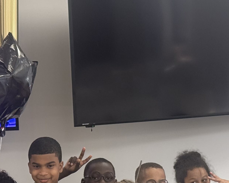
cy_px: 272
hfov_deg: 12.6
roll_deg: +3.4
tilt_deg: -8.9
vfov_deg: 9.9
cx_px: 45
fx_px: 1030
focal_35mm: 152
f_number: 1.78
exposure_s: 1/120
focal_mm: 6.76
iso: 100
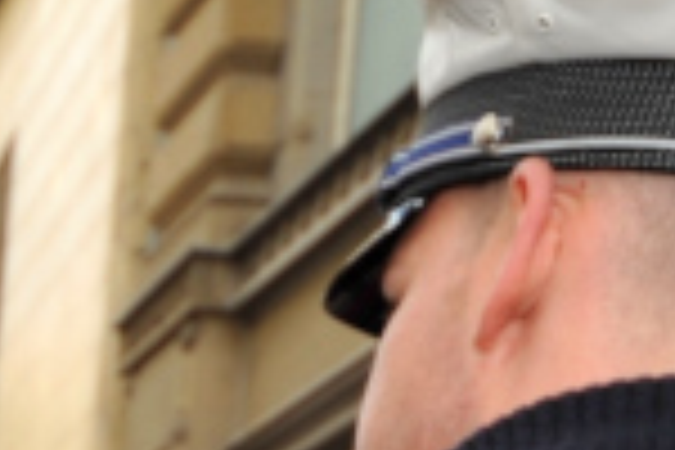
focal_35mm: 100
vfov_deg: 10.9
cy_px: 1181
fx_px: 1875
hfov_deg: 16.0
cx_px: -662
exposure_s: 1/160
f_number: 4.8
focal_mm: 16
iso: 200
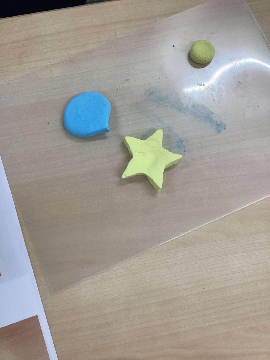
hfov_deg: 45.4
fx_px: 322
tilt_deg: -79.5
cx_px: 135
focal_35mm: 31
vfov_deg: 58.4
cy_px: 180
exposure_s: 1/120
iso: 80
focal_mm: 3.3
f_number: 2.4
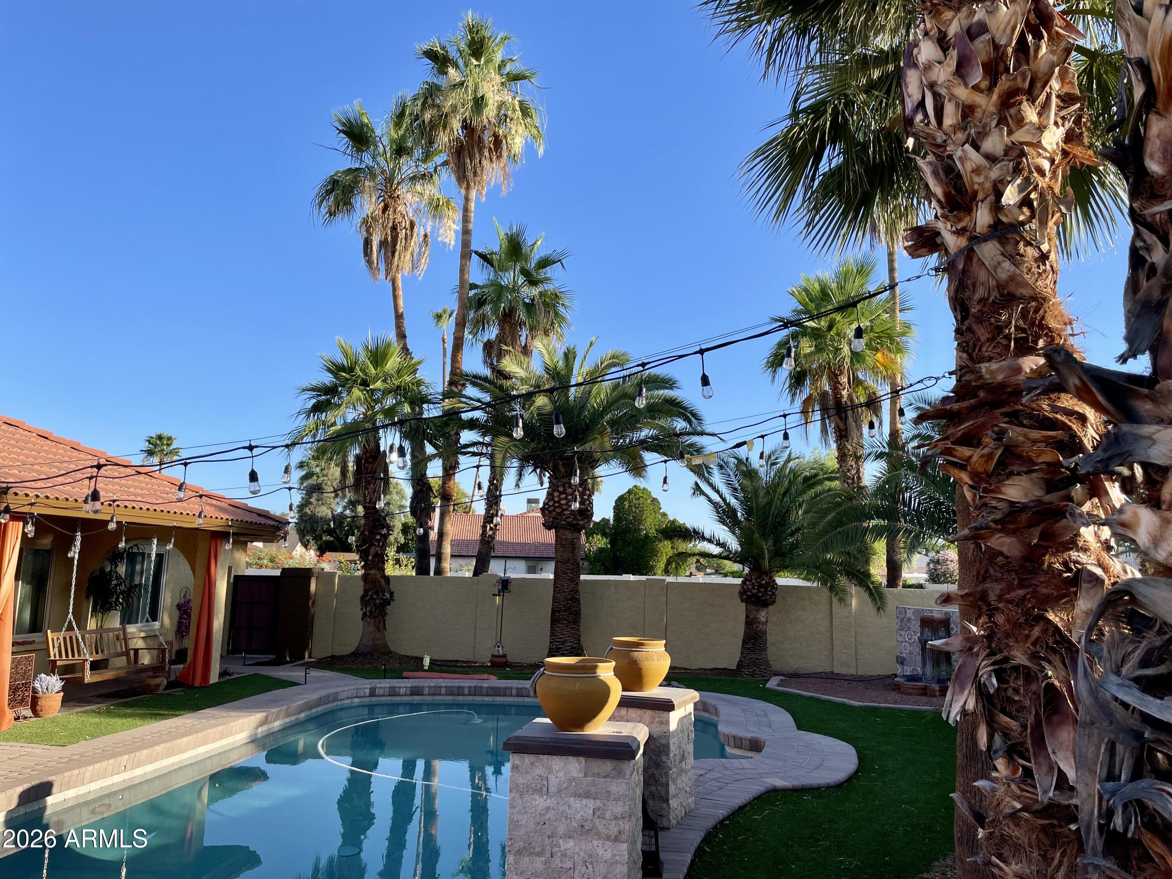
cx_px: 586
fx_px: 880
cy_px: 440
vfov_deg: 53.1
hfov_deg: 67.3
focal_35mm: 26
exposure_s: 1/2092
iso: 50
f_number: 1.6
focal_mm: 4.2
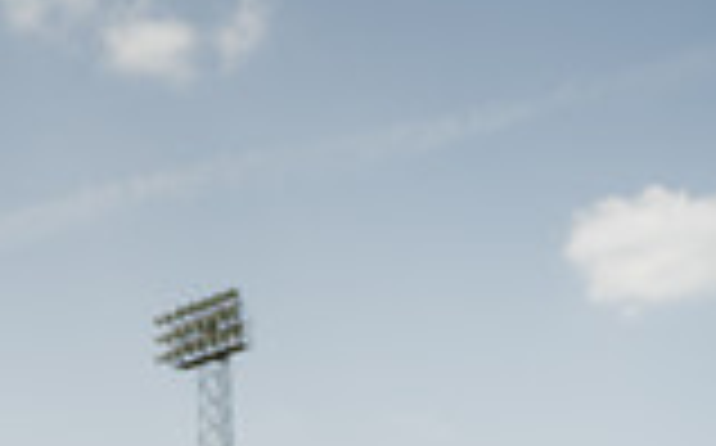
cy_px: 1005
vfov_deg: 9.4
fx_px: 2476
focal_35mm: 127
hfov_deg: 16.4
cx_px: 275
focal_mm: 44
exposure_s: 1/250
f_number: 6.3
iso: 50
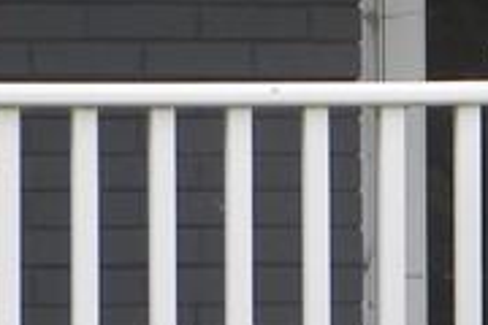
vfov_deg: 2.8
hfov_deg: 4.2
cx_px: 762
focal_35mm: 490
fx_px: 6642
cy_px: -89
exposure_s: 1/260
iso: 80
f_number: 4.5
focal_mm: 15.1
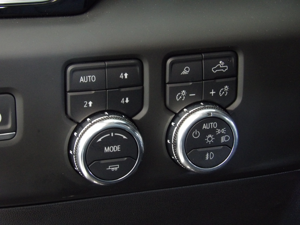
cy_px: 112
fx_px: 884
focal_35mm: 102
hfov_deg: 19.3
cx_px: 150
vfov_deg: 14.5
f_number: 4.2
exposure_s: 1/10
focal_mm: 18.2
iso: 800
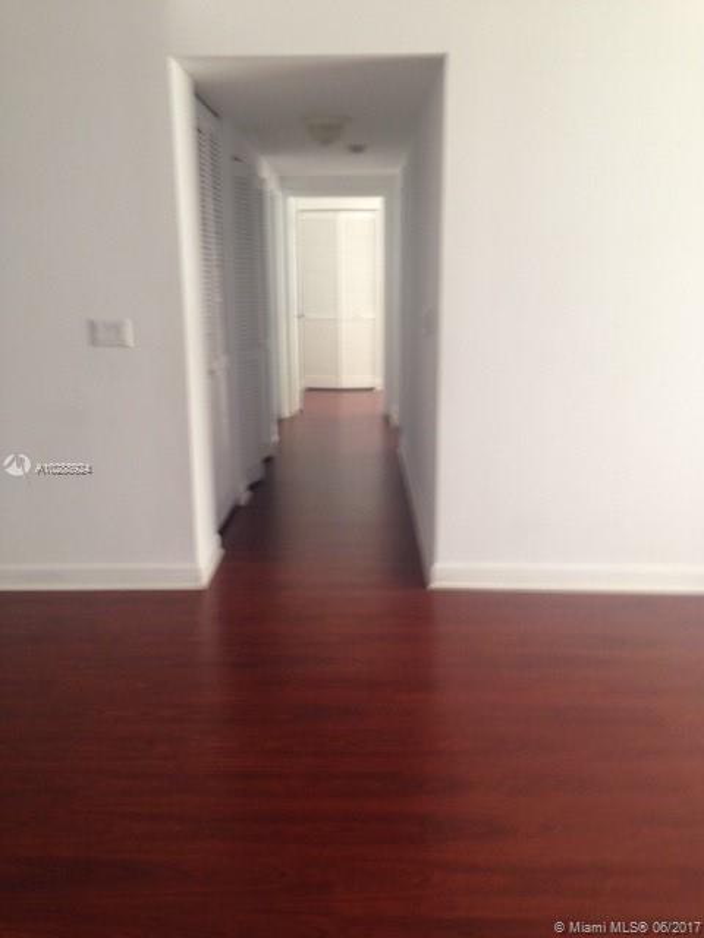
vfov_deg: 55.4
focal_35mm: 33
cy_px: 469
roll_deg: +0.1
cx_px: 352
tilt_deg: -10.0
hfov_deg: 42.9
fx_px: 895
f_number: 2.4
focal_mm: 4.12
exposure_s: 1/20
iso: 100
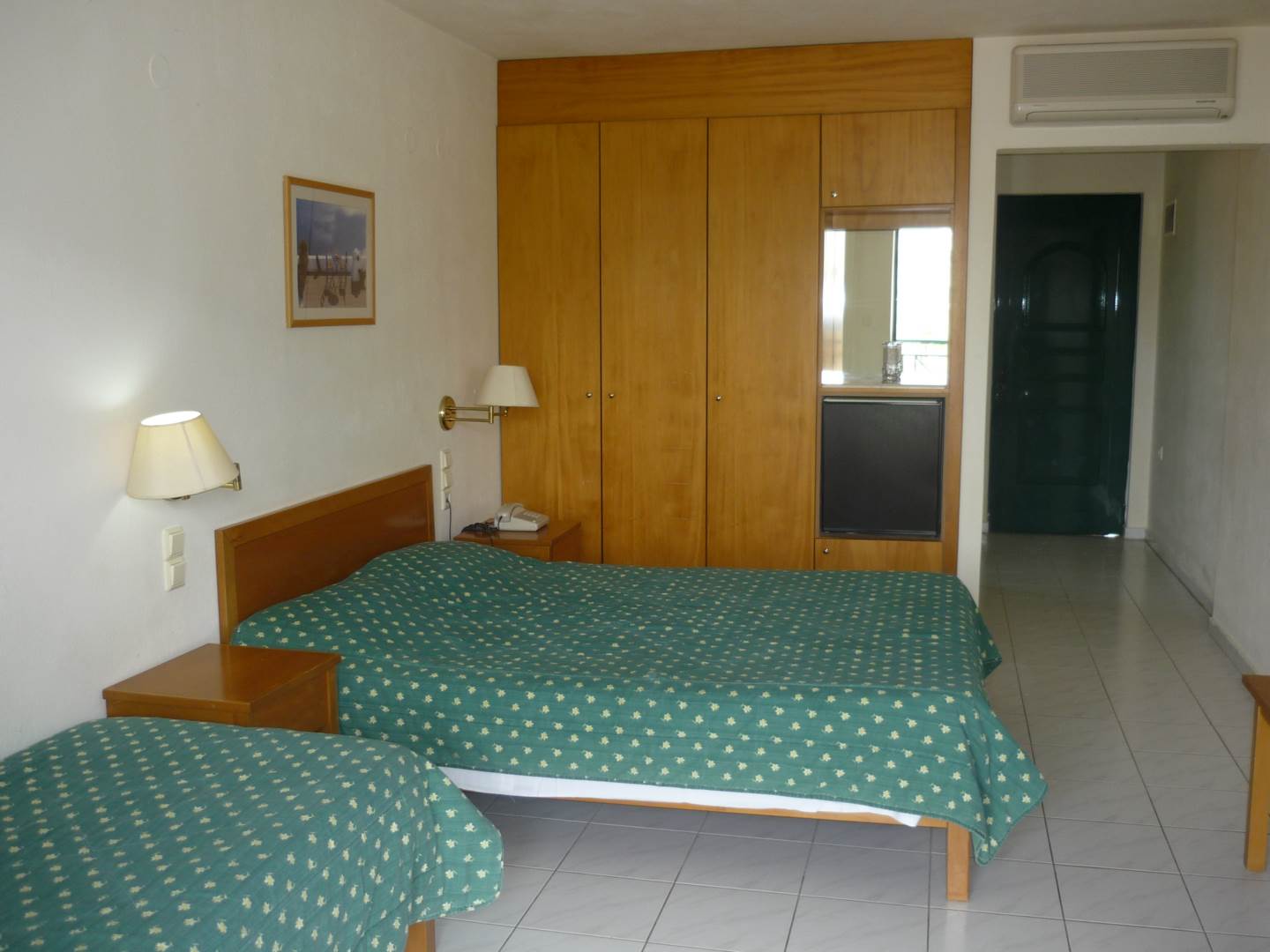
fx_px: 1211
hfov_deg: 55.4
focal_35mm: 33
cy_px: 476
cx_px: 635
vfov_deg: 42.9
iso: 100
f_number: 2.8
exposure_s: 1/30
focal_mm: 5.5
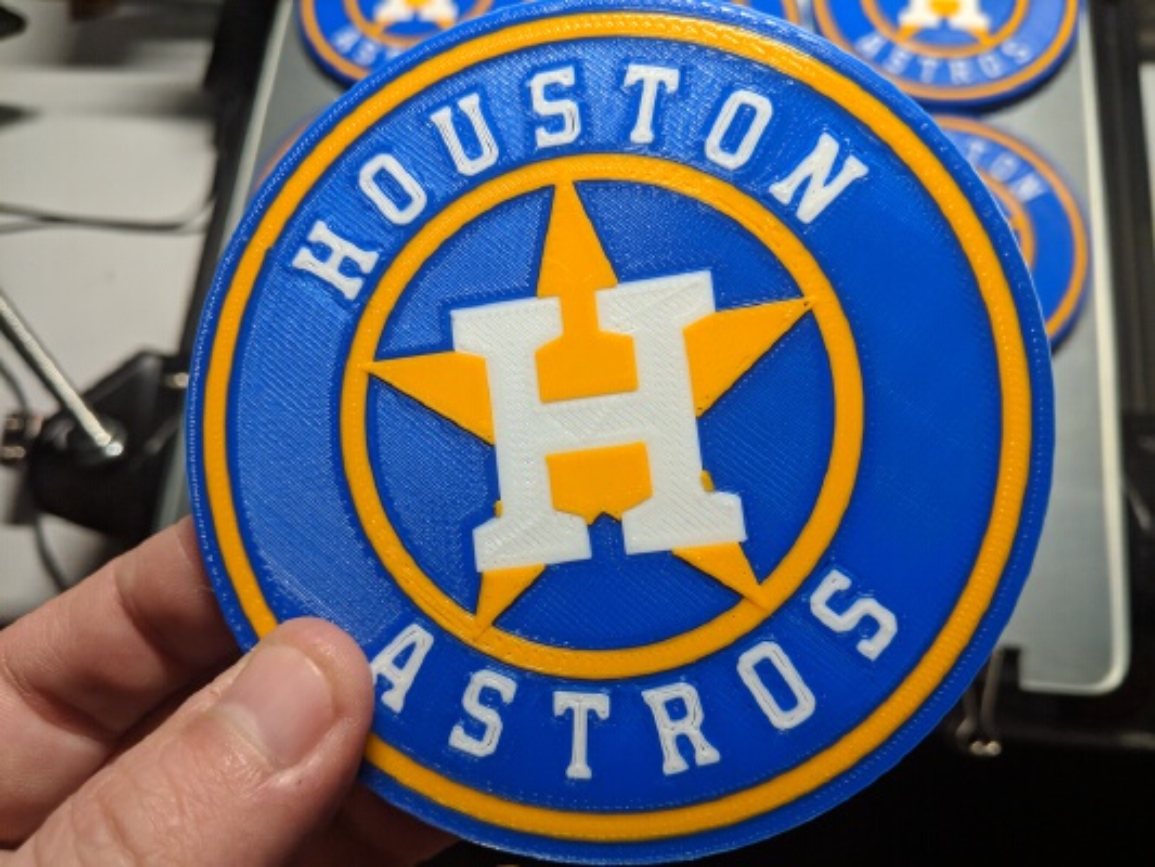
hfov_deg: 65.3
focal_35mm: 27
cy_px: 434
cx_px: 578
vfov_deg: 51.4
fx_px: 901
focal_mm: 4.44
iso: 346
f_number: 1.8
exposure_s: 1/120
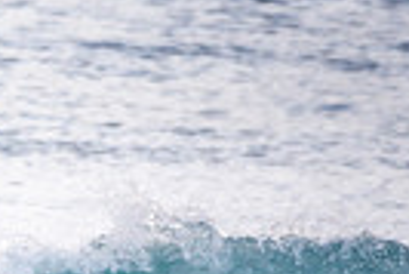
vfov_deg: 0.6
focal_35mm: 2354
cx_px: -360
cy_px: 371
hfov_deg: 0.9
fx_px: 26773
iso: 450
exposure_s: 1/250
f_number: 5.6
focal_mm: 360
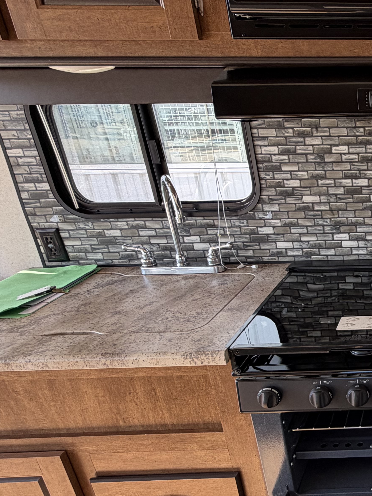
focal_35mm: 34
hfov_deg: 32.2
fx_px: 487
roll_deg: -0.2
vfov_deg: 53.7
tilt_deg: -23.0
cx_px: 478
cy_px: 287
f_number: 2.2
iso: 50
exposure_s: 1/121
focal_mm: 2.22
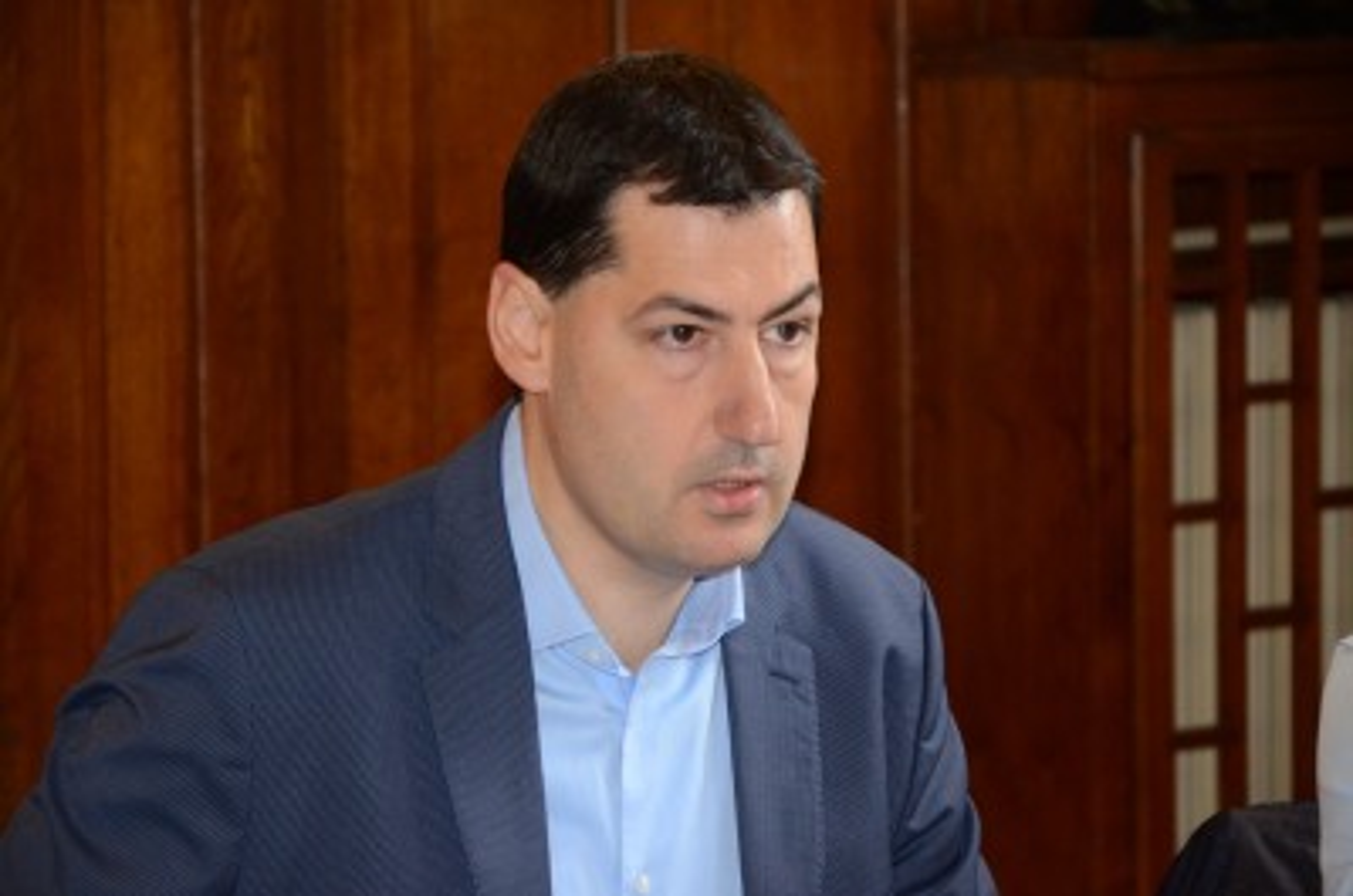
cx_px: 676
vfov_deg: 8.7
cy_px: 448
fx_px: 5908
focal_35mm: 158
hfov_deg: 13.1
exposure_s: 1/60
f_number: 5.6
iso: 1600
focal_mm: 105
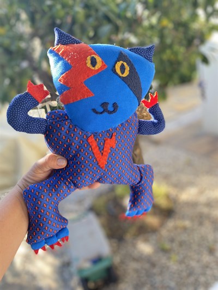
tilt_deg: -21.2
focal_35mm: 26
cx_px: 109
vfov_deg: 67.3
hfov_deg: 53.1
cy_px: 145
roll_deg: +14.9
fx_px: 218
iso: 50
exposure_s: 1/122
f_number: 1.8
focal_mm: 4.25
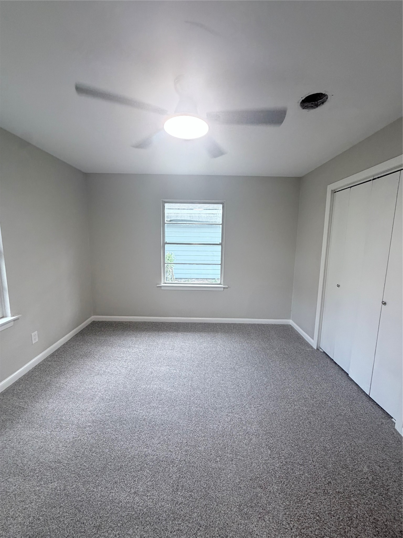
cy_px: 269
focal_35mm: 14
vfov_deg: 102.1
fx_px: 217
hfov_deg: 85.7
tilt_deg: -7.3
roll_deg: -1.4
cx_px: 202
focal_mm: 2.22
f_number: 2.2
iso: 250
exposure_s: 1/121
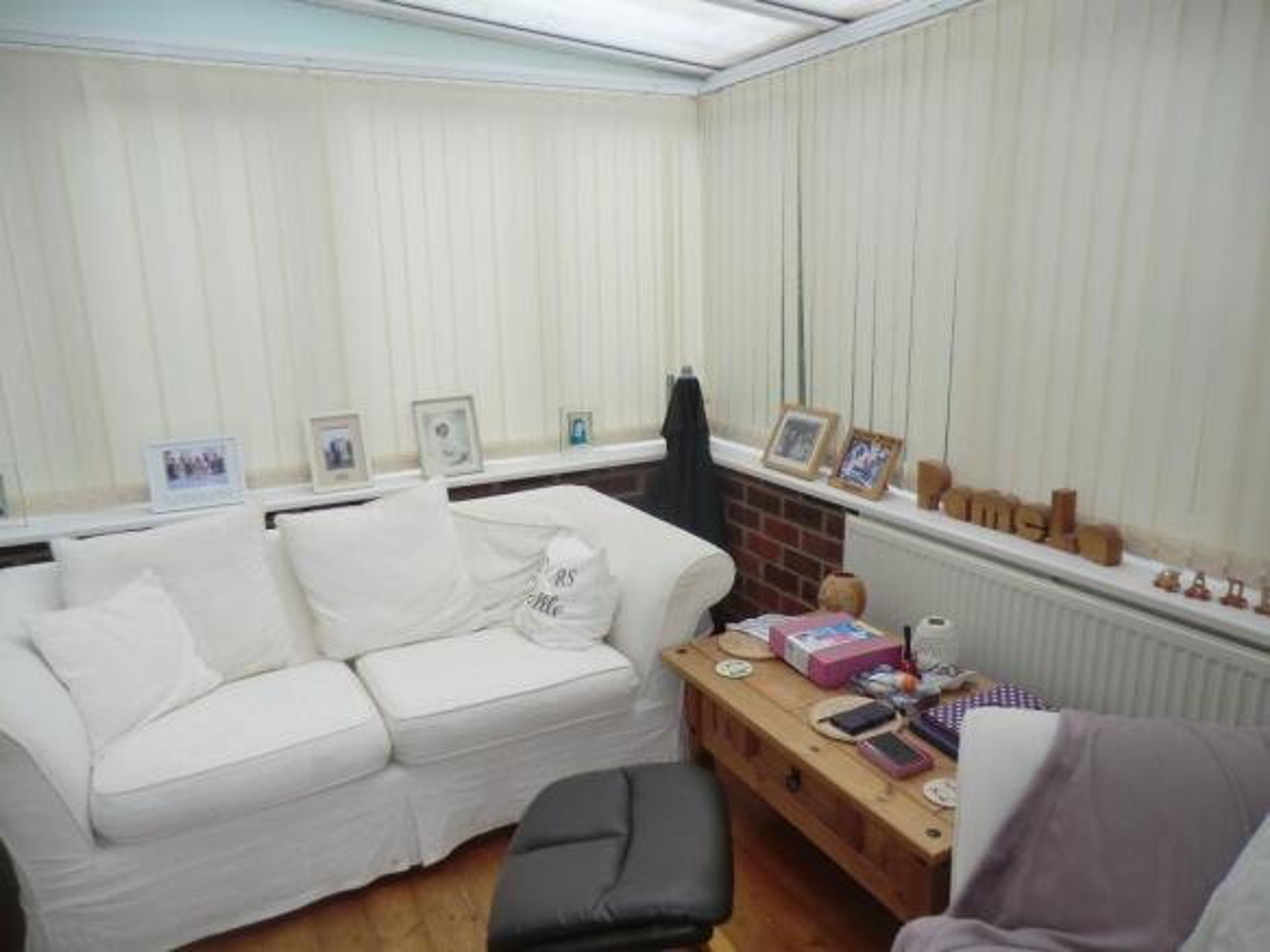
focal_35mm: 24
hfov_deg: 71.6
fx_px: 880
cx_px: 635
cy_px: 476
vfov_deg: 56.8
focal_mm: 4.3
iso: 64
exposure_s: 1/100
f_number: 3.2
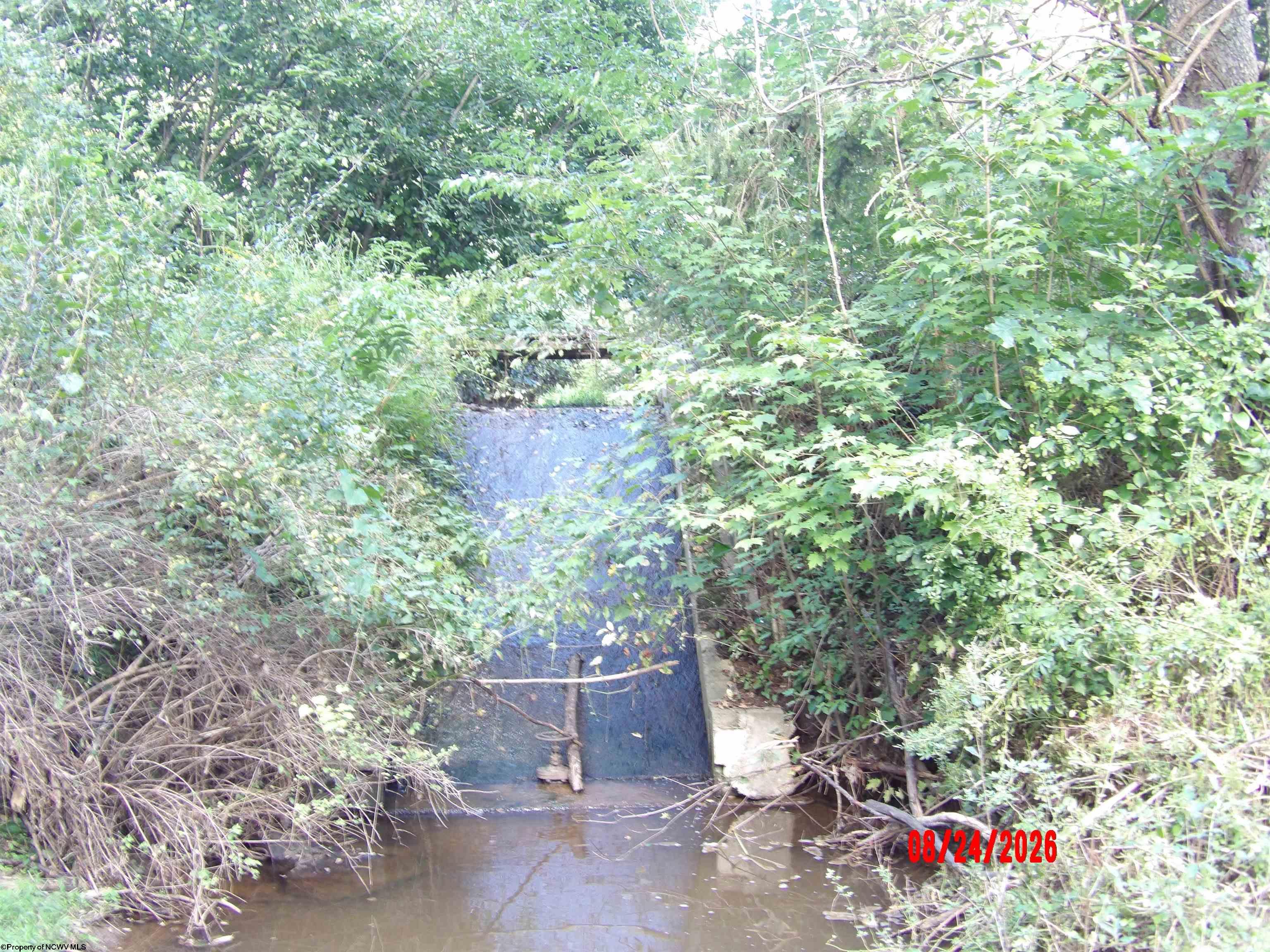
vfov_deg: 31.5
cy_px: 476
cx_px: 635
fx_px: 1688
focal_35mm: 46
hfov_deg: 41.2
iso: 259
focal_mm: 8.2
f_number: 3.8
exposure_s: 1/17
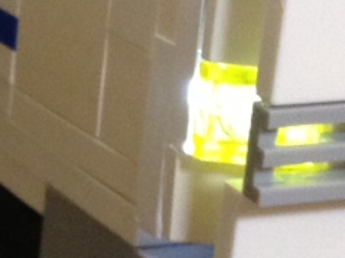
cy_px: 63
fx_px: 2421
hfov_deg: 7.9
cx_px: -219
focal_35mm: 243
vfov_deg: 6.1
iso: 160
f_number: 2.4
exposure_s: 1/20
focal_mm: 4.28
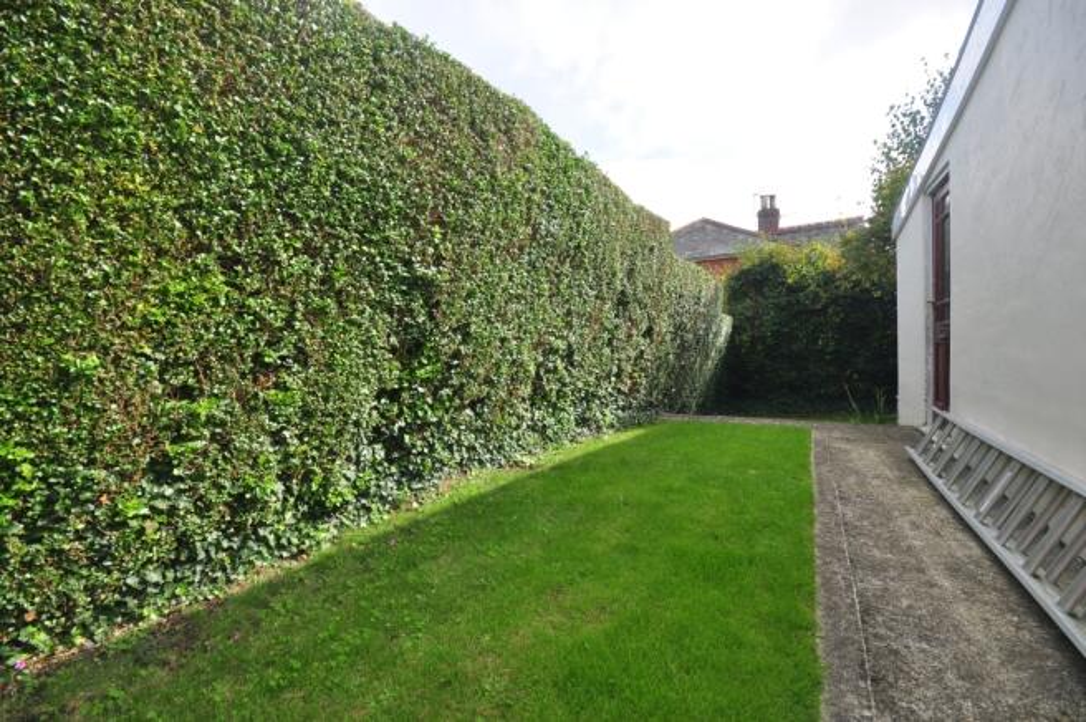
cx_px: 543
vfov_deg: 77.2
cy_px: 361
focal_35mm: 15
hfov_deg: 100.4
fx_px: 452
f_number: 11
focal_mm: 10
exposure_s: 1/100
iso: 200
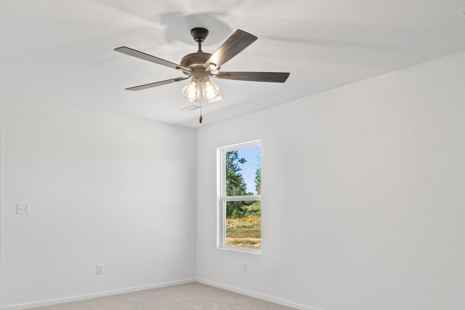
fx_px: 349
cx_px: 221
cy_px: 212
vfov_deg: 47.0
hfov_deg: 67.4
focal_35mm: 27
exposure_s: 1/6
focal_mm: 12
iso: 250
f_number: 9
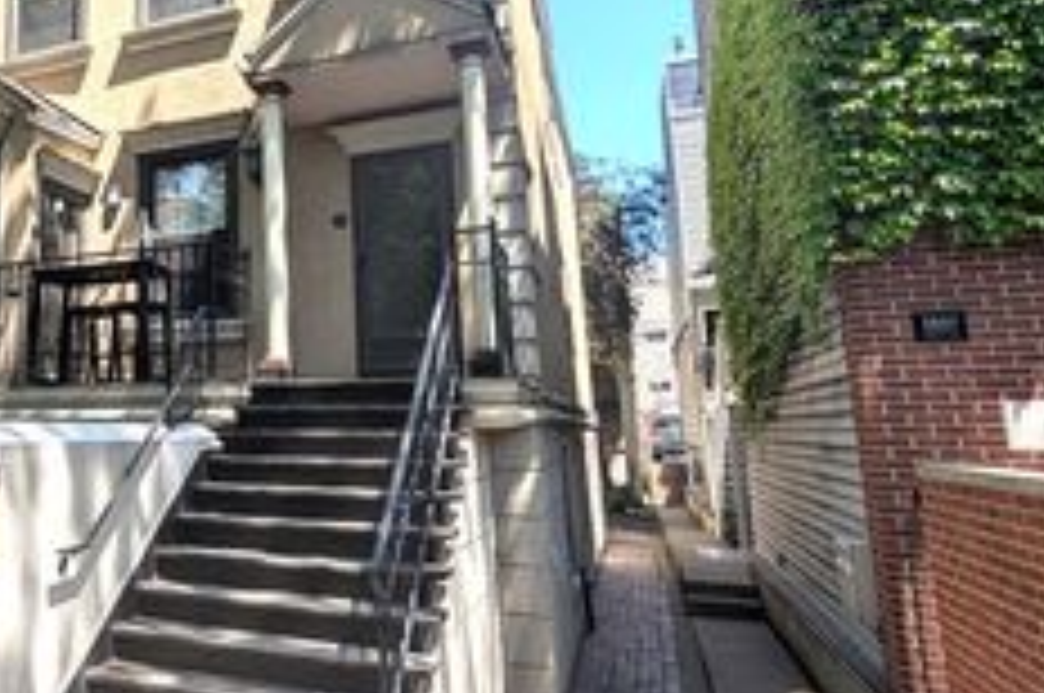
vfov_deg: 47.6
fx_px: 782
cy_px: 286
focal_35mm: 27
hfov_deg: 60.3
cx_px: 166
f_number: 1.7
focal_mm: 2.02
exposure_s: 1/1361
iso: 57
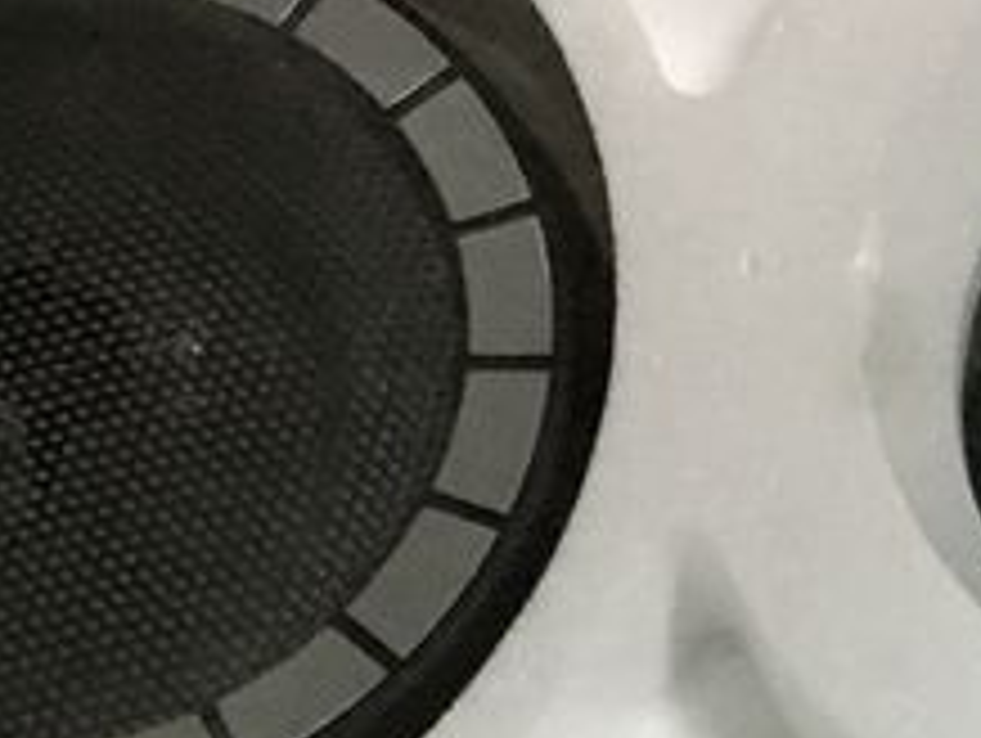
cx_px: 1053
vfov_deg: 10.4
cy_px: 1395
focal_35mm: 133
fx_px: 3773
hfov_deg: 14.5
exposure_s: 1/17
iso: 250
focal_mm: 4.15
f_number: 2.2
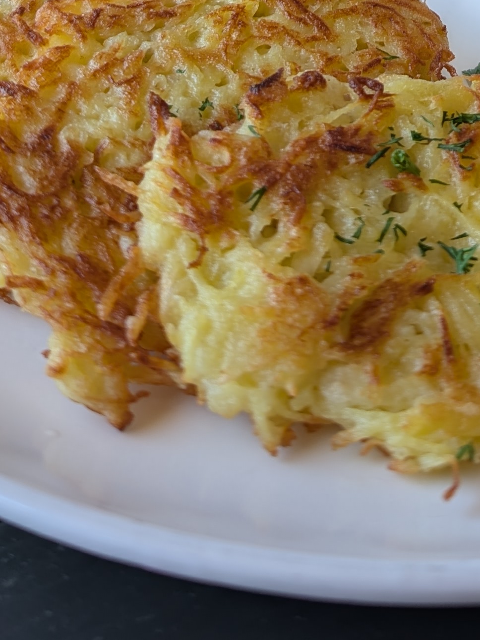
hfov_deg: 19.1
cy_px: -276
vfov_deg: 22.0
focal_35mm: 76
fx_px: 1405
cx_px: 413
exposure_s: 1/82.9
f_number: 1.68
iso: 21
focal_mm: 6.9
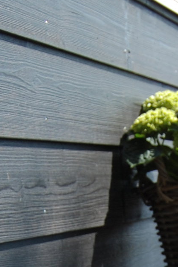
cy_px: 390
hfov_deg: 9.5
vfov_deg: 13.5
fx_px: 1069
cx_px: 180
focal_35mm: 144
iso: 200
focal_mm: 20
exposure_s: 1/800
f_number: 3.8
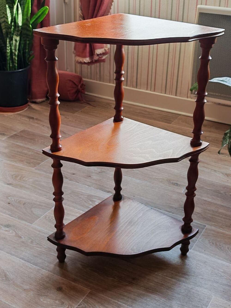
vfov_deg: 41.2
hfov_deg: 31.5
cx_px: 116
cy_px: 154
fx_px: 409
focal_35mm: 46
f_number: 2
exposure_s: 1/210
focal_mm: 6.83
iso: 100
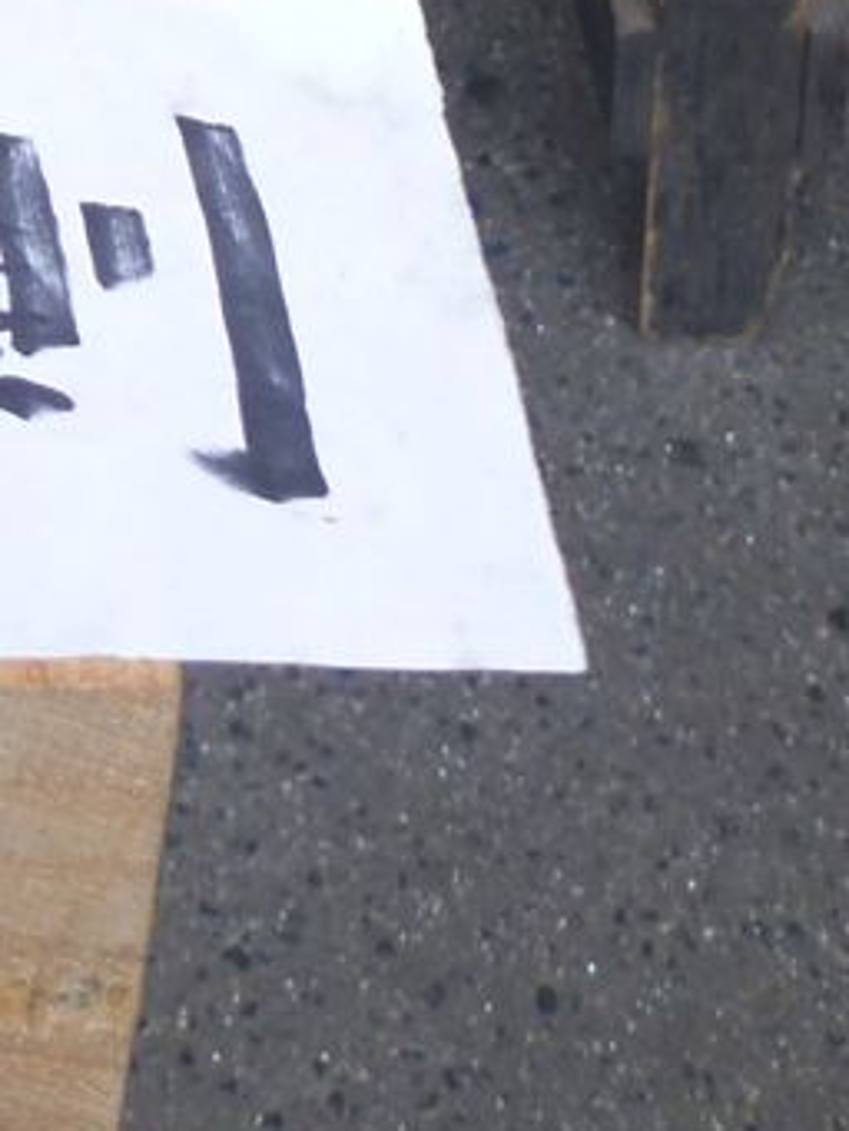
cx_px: -265
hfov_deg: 13.6
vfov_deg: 16.1
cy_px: -842
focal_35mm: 105
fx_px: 3432
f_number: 3.3
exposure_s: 1/60
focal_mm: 4.9
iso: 125
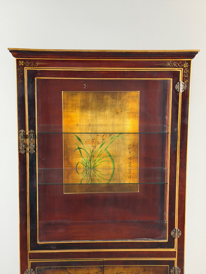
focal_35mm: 48
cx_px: 103
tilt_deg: -7.3
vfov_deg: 39.7
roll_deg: -0.9
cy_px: 137
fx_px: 381
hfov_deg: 30.3
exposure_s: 1/50
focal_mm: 6.76
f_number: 1.78
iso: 200
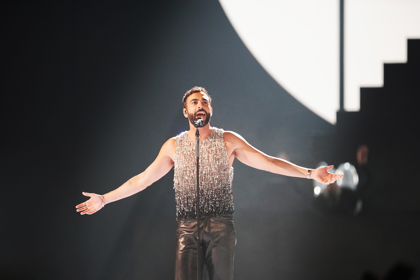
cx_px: 210
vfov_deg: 3.4
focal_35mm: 400
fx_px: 4666
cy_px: 140
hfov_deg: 5.2
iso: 6400
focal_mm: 400
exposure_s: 1/250
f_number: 3.5
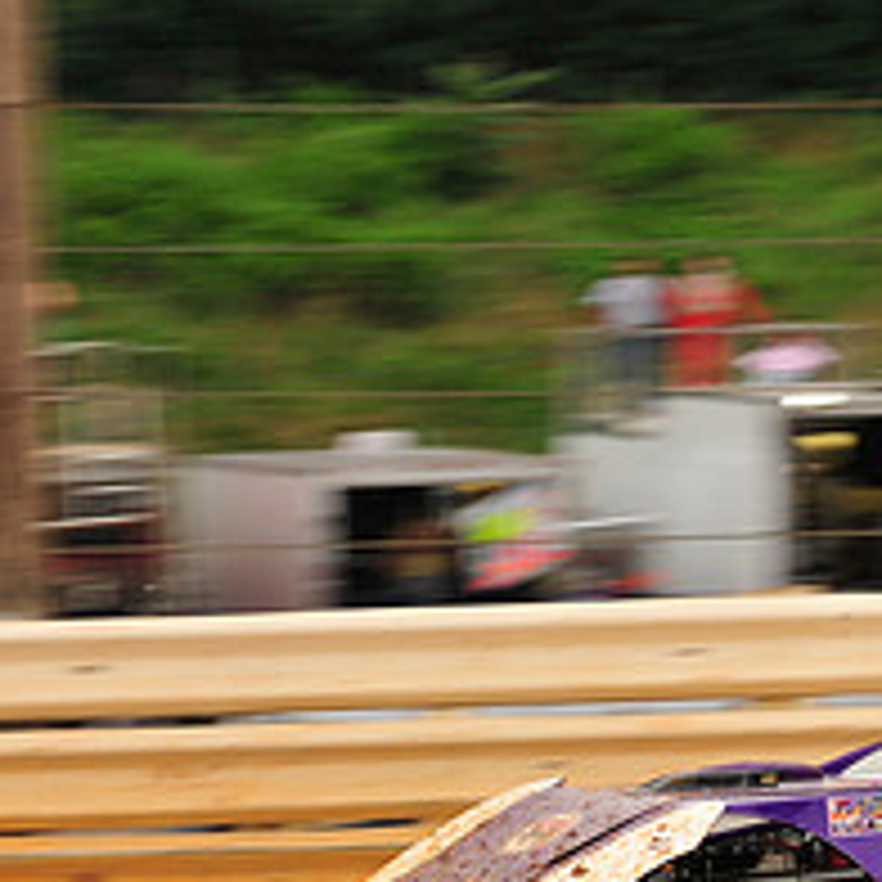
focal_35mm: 314
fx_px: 9052
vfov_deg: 5.6
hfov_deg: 5.5
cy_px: 756
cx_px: 1184
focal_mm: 125
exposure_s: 1/320
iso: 640
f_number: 7.1
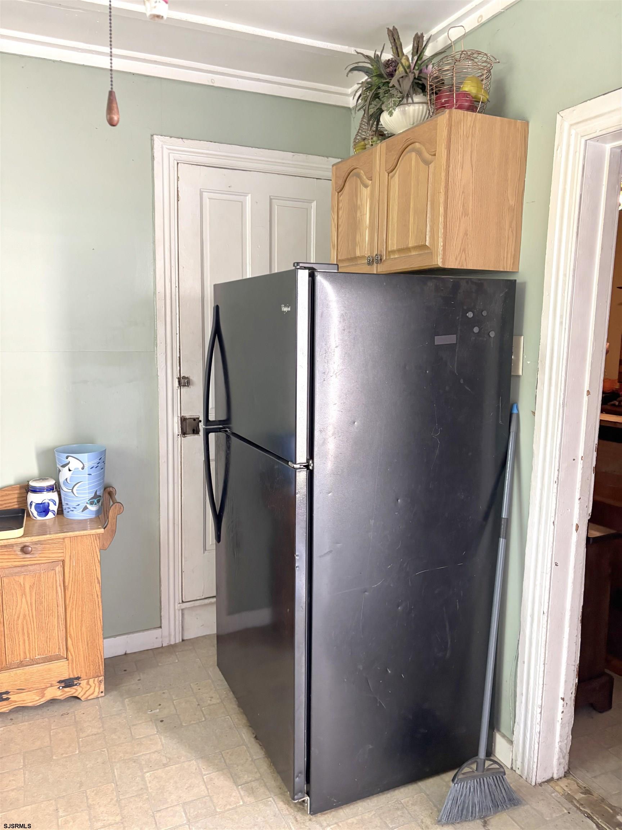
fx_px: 623
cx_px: 311
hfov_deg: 53.1
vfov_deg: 67.3
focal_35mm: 26
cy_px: 415
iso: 320
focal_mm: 5.96
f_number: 1.6
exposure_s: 1/60
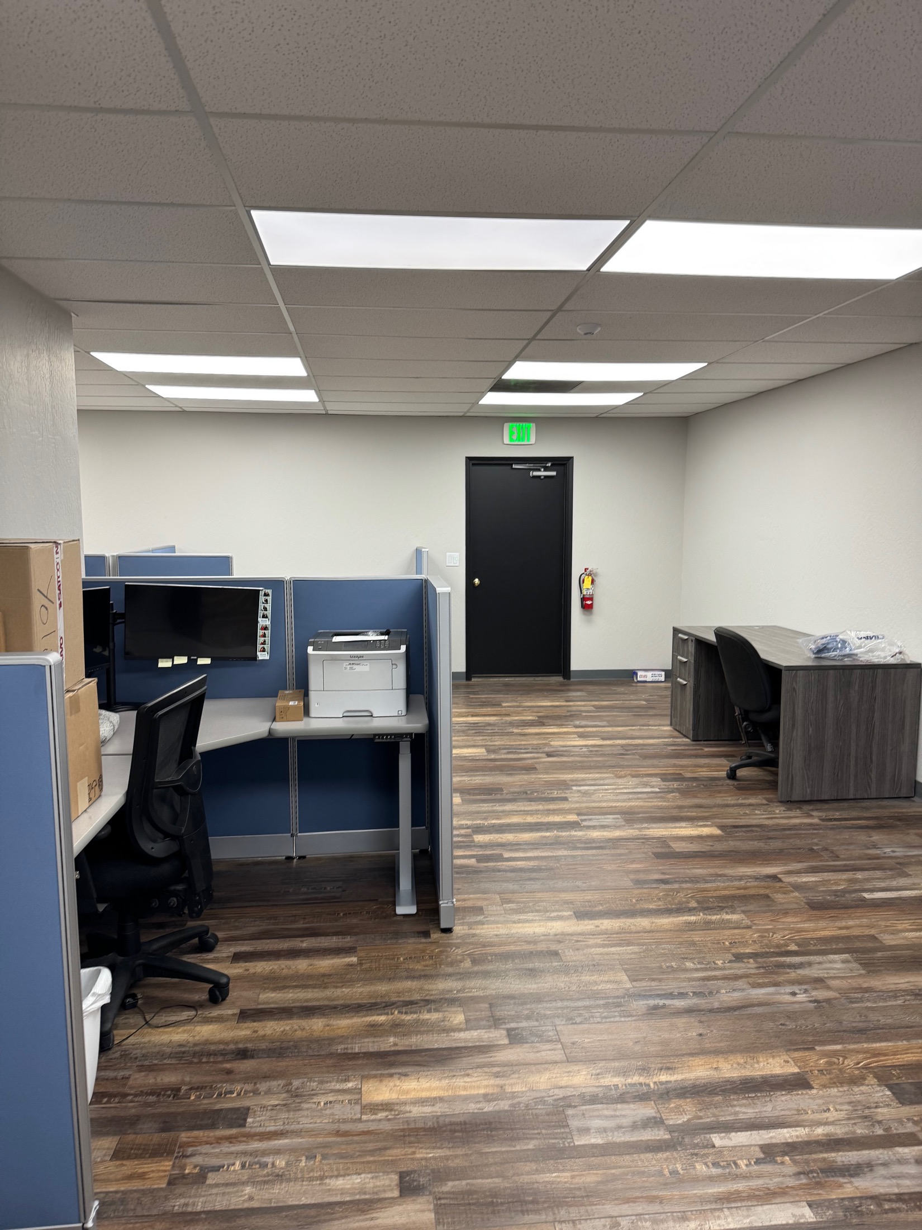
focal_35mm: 24
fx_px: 852
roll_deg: -1.4
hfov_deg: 56.8
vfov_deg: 71.6
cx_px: 461
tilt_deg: -6.8
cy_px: 615
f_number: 1.78
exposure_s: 1/60
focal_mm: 6.76
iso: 125
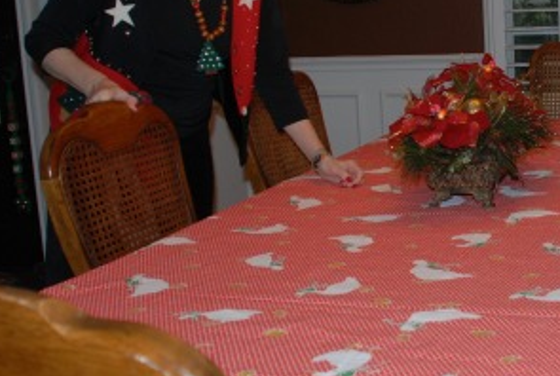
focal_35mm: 65
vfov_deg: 20.9
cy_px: 122
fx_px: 1013
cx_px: 473
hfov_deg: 29.9
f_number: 3.8
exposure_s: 1/60
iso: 200
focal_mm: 20
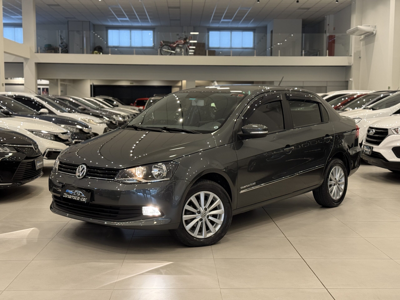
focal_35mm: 48
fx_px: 555
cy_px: 150
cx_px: 200
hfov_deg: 39.7
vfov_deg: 30.3
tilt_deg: -4.5
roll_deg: -0.4
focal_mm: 6.76
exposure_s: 1/60
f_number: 1.78
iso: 200
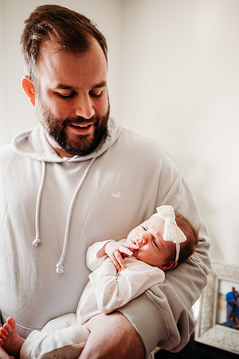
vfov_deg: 73.7
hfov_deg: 53.1
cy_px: 180
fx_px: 239
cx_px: 120
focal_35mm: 24
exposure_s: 1/500
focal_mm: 24
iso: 640
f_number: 1.8
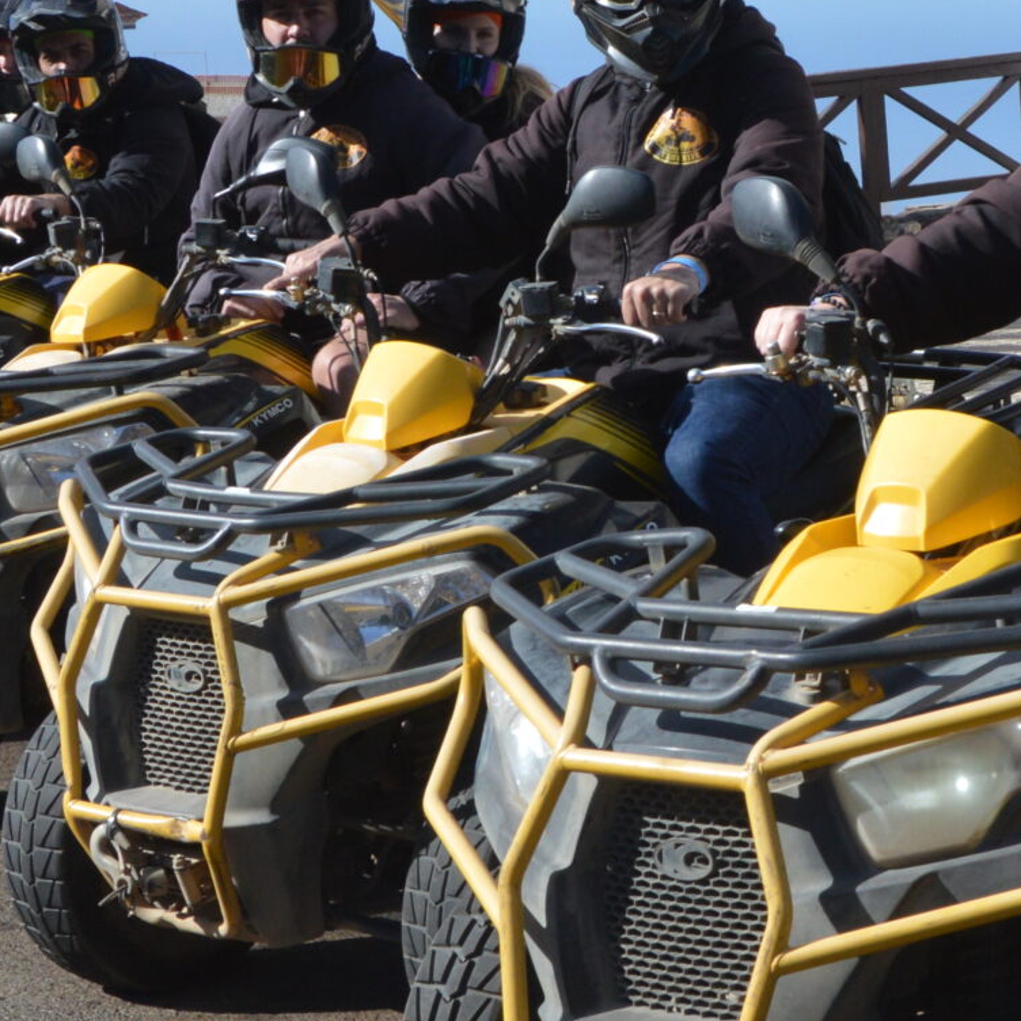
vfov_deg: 16.7
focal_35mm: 104
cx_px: 1040
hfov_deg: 16.4
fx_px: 3470
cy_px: 554
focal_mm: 24
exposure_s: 1/500
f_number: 11
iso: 400
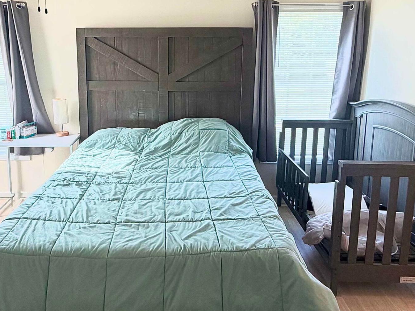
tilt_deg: -9.0
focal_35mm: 30
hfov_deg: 59.7
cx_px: 175
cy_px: 105
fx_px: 360
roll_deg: +0.0
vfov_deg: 46.1
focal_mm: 2.22
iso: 160
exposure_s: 1/120
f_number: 2.2
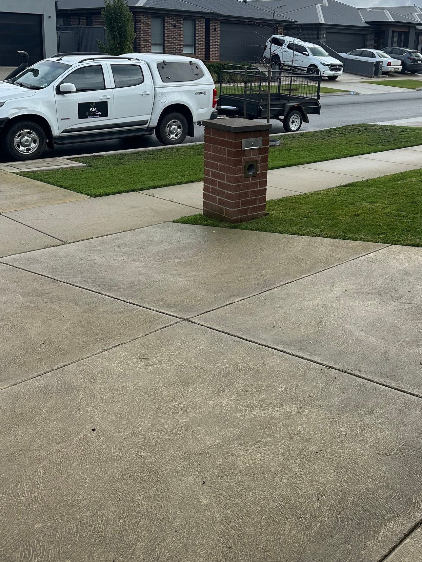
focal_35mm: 37
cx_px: 247
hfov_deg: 38.5
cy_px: 201
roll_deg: -2.5
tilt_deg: -13.9
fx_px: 601
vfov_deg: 49.5
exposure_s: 1/3155
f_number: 1.78
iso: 80
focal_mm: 6.86
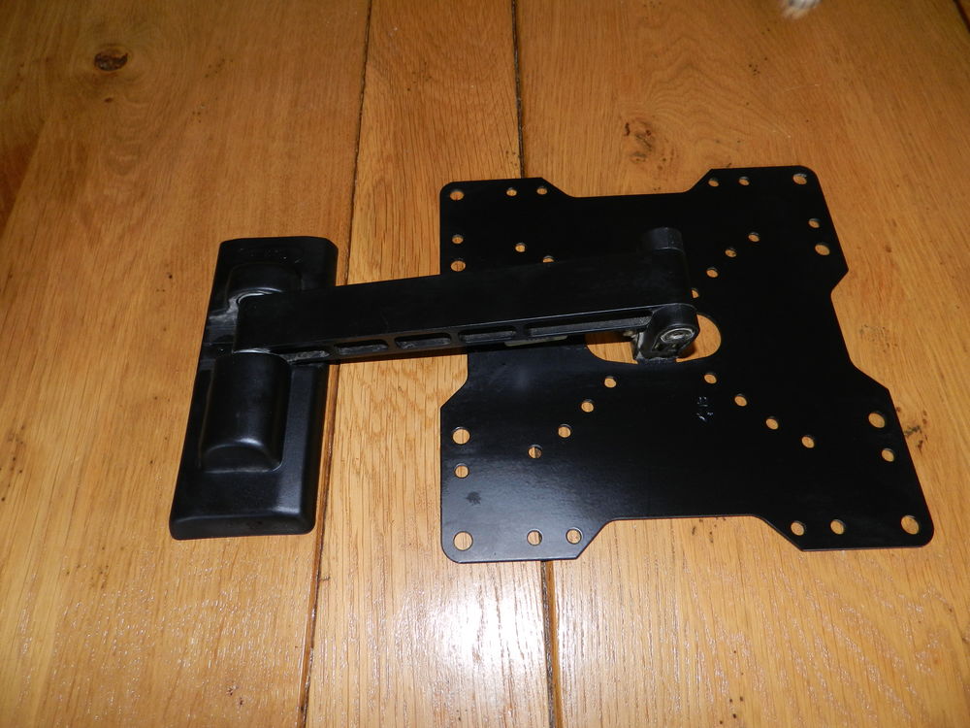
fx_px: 644
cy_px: 364
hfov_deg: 73.9
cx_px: 485
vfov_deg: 58.9
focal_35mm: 23
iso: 200
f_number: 3.4
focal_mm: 4
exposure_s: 1/30
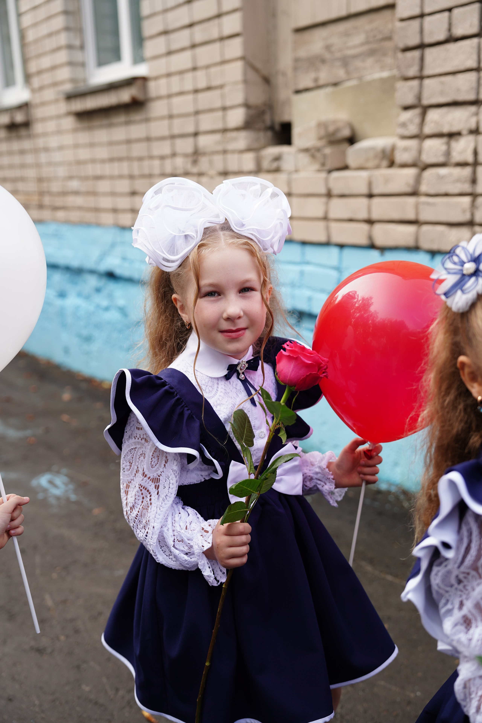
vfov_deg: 45.4
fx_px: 864
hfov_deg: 31.2
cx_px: 241
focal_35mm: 43
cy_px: 362
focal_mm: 43
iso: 125
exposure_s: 1/500
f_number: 2.8
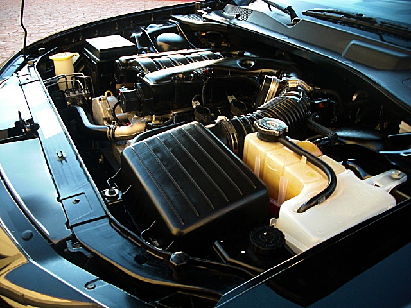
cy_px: 154
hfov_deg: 51.4
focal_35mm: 36
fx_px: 427
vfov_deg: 39.7
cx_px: 206
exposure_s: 1/80
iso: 200
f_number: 2.8
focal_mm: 6.3
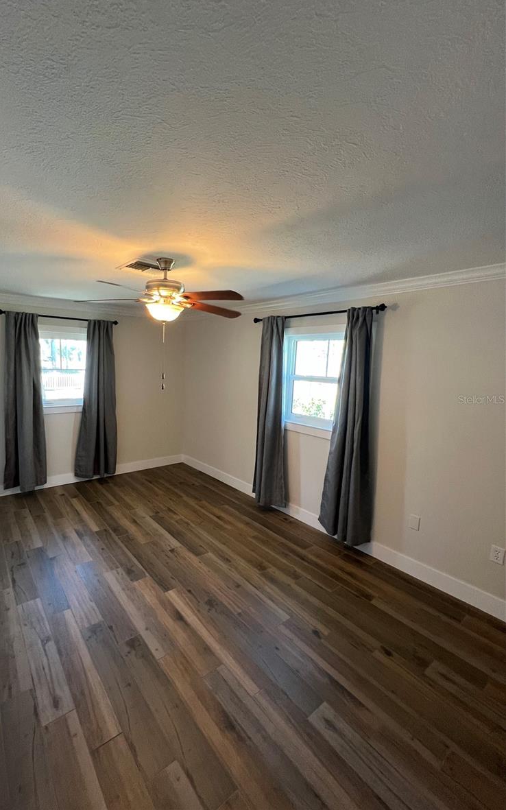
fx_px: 309
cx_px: 198
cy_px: 399
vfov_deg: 105.3
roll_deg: -2.0
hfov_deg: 77.6
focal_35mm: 14
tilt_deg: -5.9
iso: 200
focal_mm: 1.57
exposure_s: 1/60
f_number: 1.8
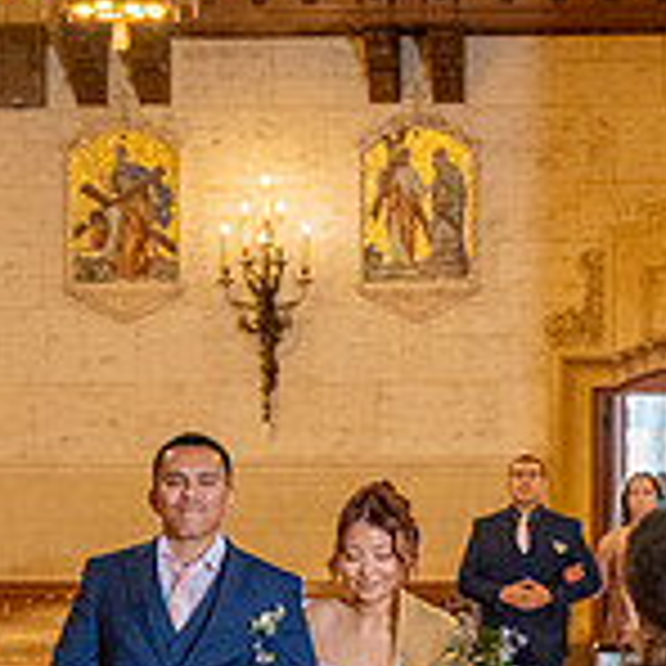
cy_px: 839
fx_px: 5072
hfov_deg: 7.5
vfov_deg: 7.4
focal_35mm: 233
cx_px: 360
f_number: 4.5
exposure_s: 1/200
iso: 2000
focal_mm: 70
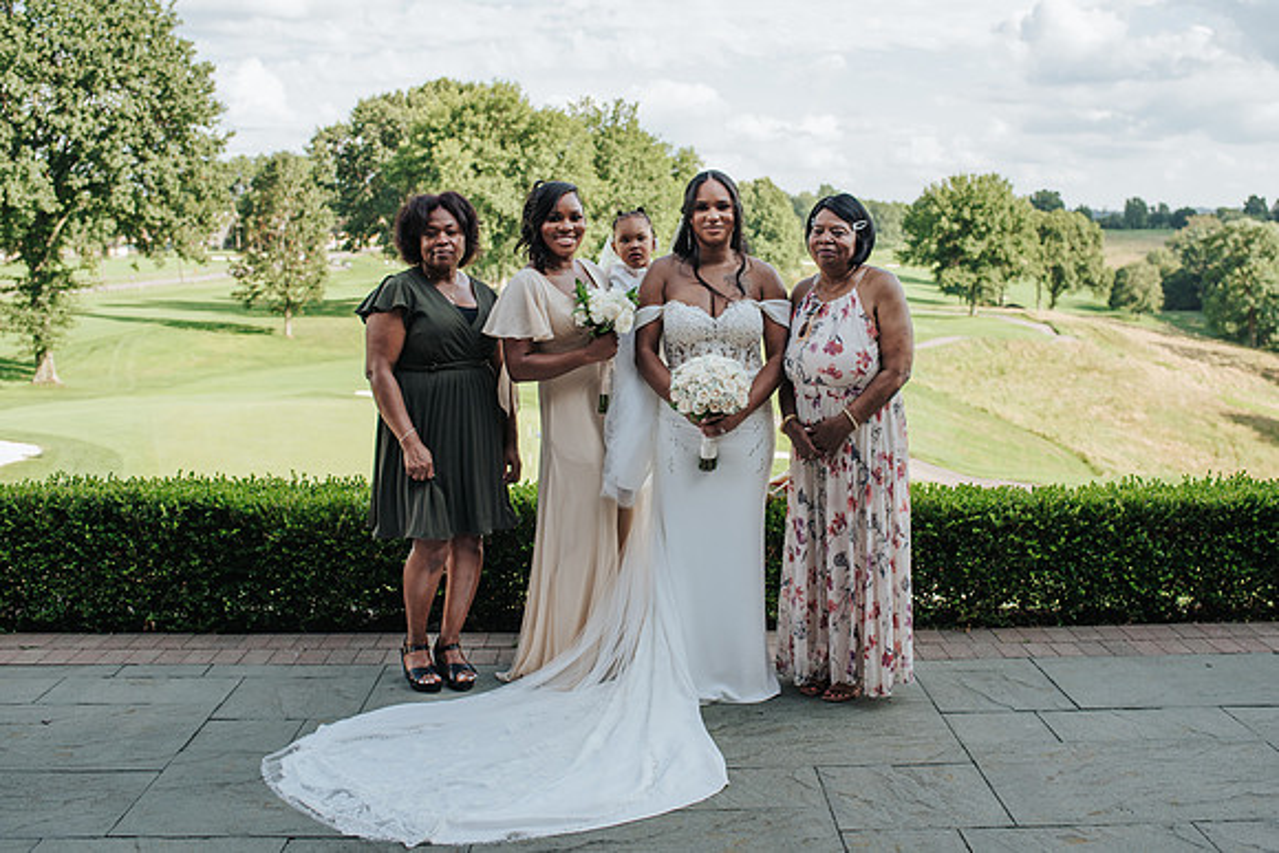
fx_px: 1463
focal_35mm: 41
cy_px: 379
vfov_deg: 32.5
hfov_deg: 47.2
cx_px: 693
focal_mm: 35
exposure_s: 1/320
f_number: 3.5
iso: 100
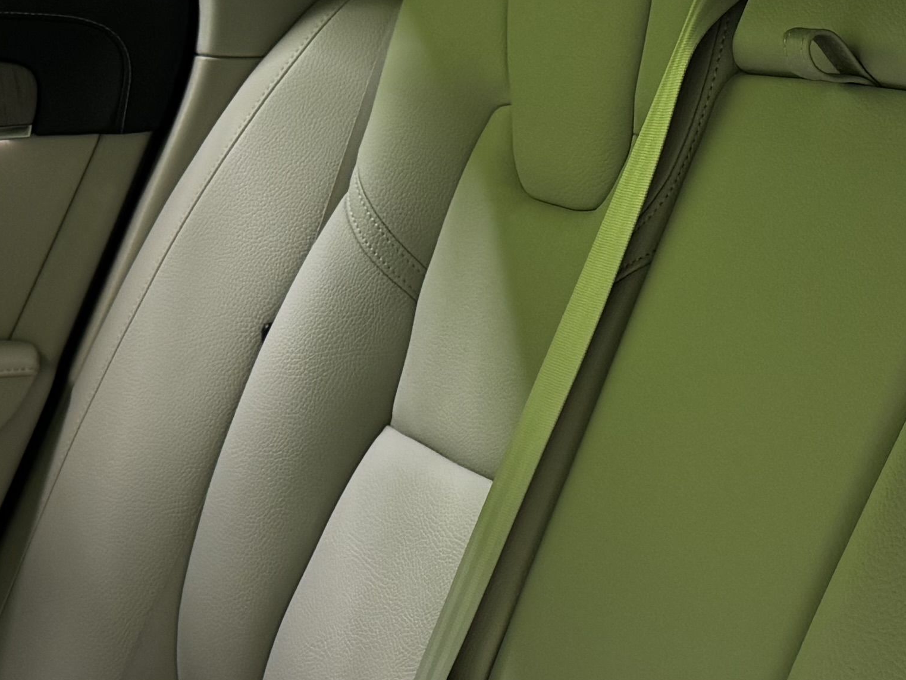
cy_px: 659
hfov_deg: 21.4
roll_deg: -0.2
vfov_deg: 16.1
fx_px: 2355
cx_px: 788
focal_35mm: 90
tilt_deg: -17.2
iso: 160
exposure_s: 1/50
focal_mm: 6.76
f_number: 1.78
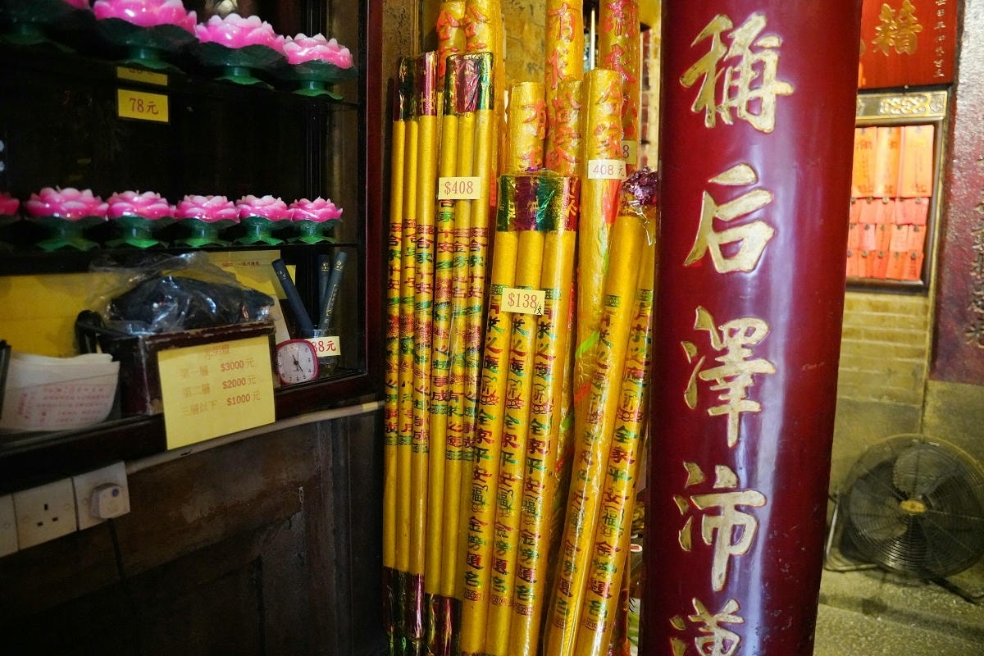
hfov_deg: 65.5
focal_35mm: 28
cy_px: 328
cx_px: 492
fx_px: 765
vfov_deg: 46.4
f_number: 2.8
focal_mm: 28
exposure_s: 1/125
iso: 12800
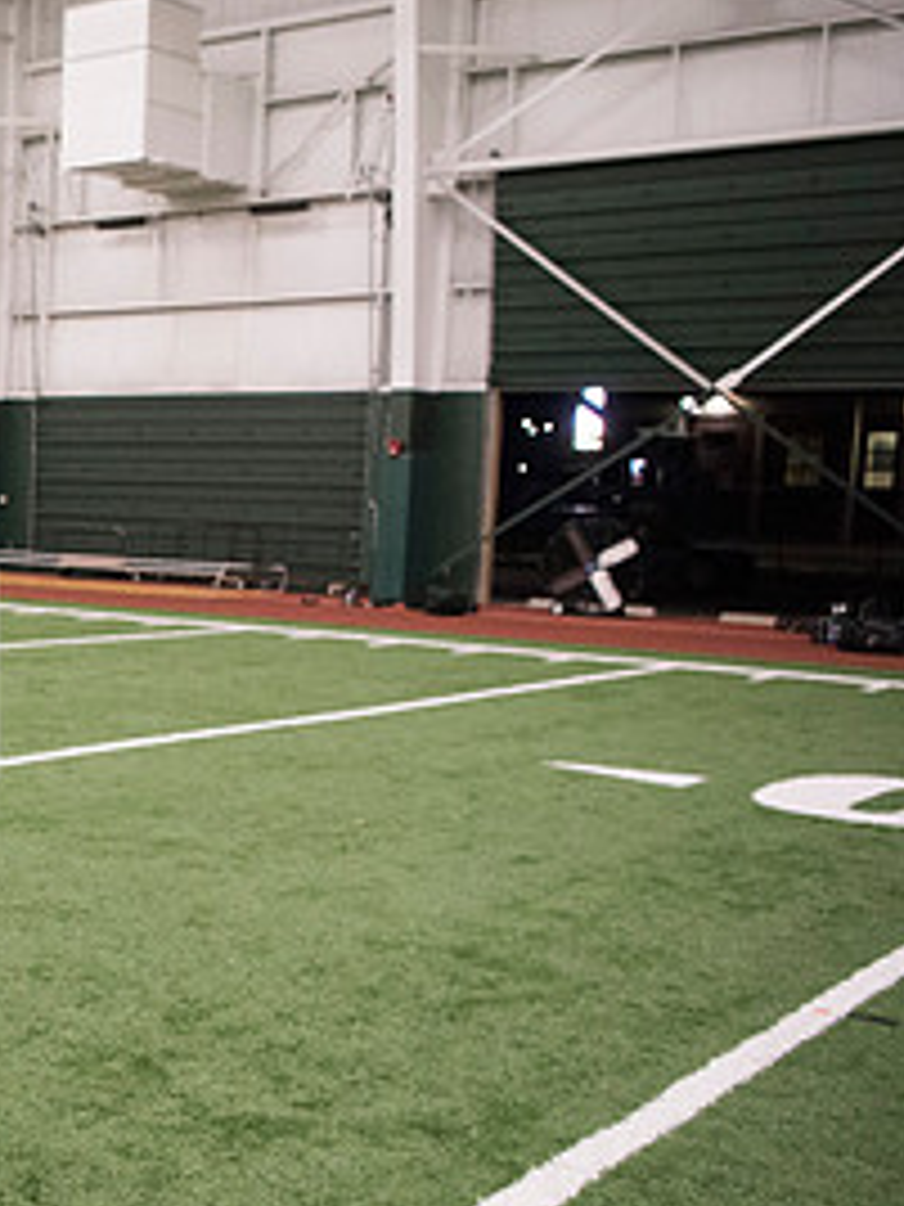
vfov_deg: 38.1
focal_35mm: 50
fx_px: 1741
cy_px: 718
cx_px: -342
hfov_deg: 24.5
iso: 3200
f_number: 3.2
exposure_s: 1/320
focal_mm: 24
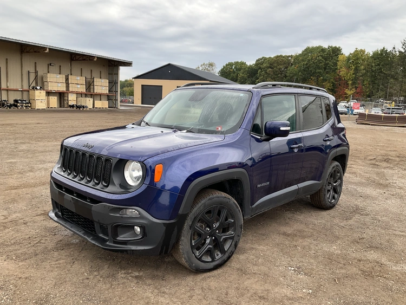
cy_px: 152
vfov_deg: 48.3
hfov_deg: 61.6
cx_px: 203
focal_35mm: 29
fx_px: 340
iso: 25
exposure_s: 1/299
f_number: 1.8
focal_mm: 3
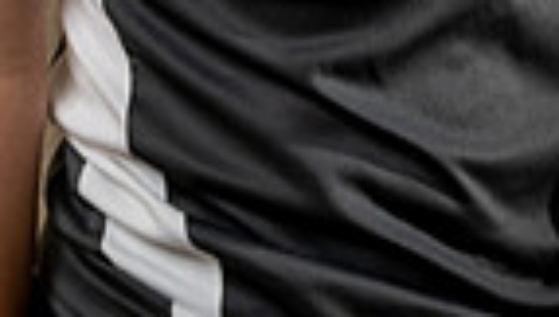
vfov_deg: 6.2
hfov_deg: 11.5
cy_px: -538
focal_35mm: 186
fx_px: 2762
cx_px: 373
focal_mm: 37
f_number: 4.5
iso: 400
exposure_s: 1/250
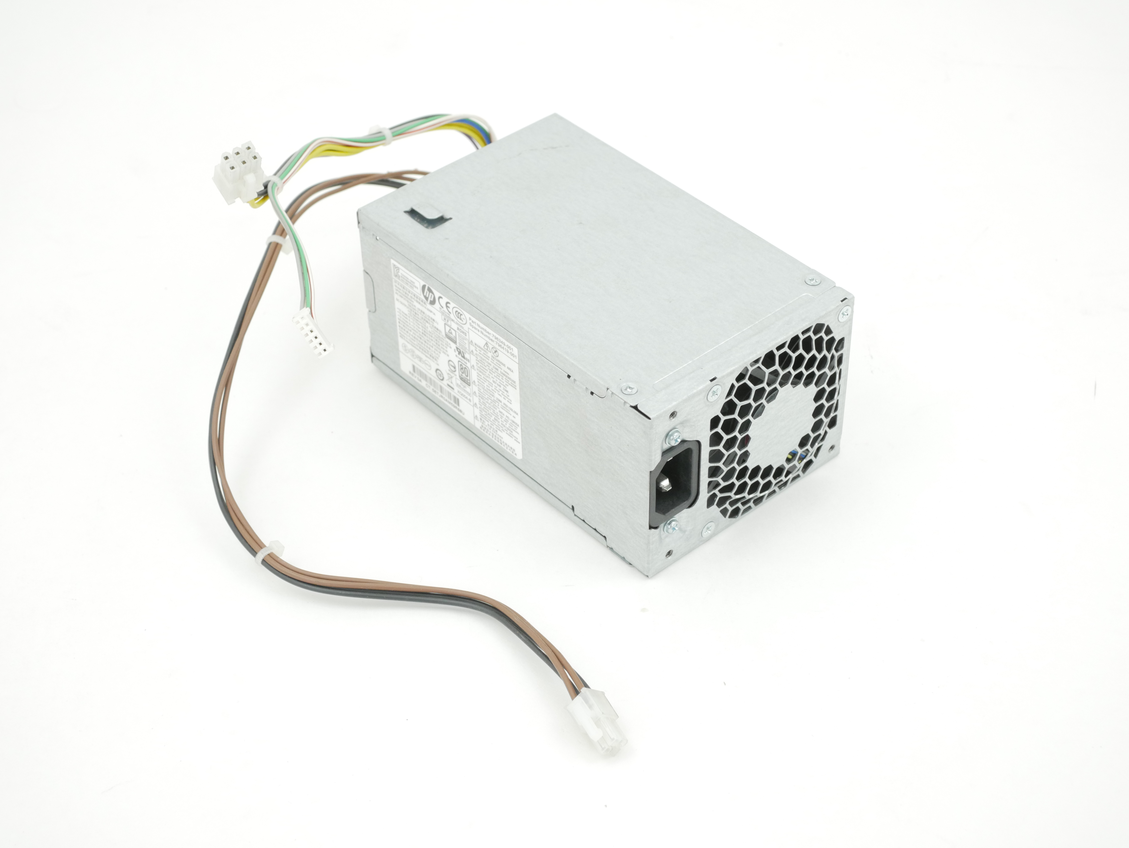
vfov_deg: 24.4
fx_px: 1958
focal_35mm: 60
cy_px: 424
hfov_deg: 32.2
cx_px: 564
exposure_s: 1/100
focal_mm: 30
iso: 800
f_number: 5.6
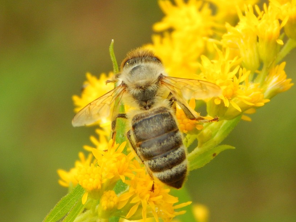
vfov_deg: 6.9
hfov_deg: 9.2
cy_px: 112
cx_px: 150
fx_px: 1830
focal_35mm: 214
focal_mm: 37.1
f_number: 5.4
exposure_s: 1/250
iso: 280
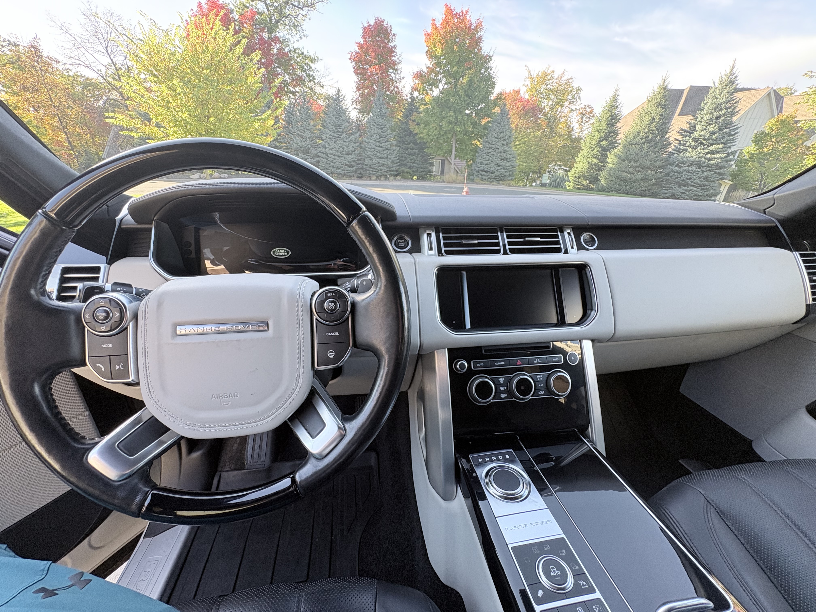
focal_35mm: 14
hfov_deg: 102.1
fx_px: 330
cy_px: 306
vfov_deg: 85.7
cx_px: 408
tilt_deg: -25.3
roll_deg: -2.3
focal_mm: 2.22
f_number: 2.2
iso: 100
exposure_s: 1/99
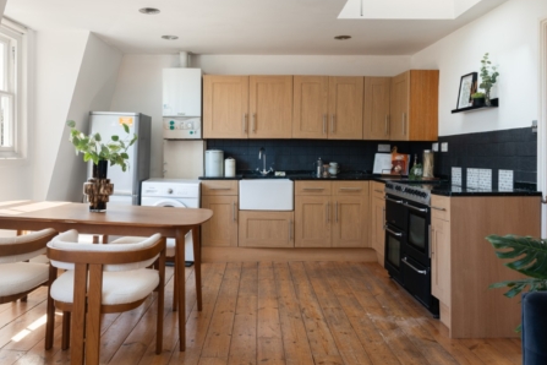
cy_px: 157
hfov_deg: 61.9
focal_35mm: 30
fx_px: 456
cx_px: 258
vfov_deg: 43.5
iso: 200
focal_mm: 22
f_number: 6.3
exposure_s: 1/5
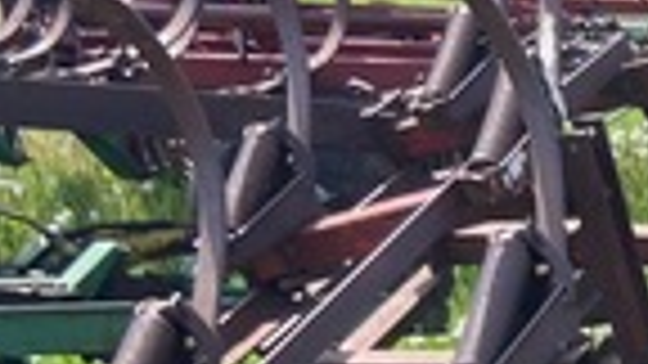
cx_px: 1436
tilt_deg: -19.1
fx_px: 2698
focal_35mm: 157
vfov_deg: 7.5
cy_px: 679
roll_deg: +1.0
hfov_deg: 11.7
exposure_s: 1/912
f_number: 1.8
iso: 32
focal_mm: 4.25
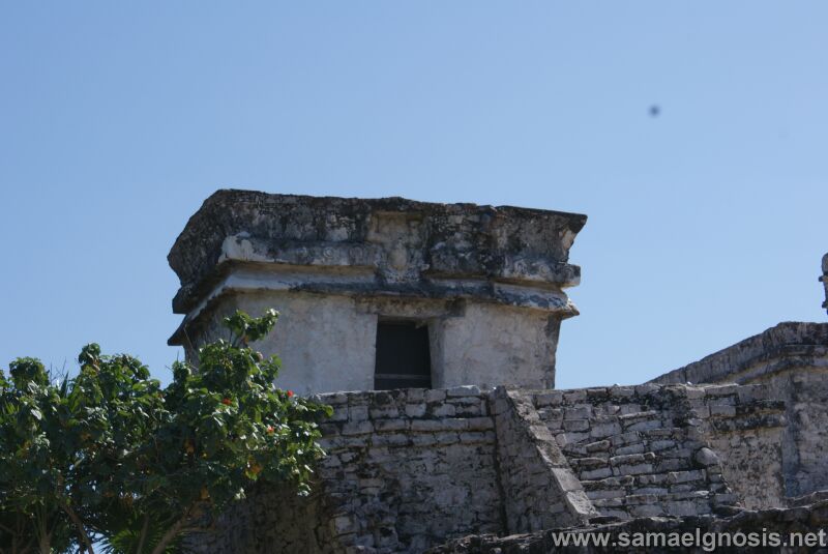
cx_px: 414
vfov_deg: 13.1
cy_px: 277
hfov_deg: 19.4
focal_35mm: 105
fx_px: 2417
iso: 100
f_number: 11
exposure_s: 1/160
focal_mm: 70
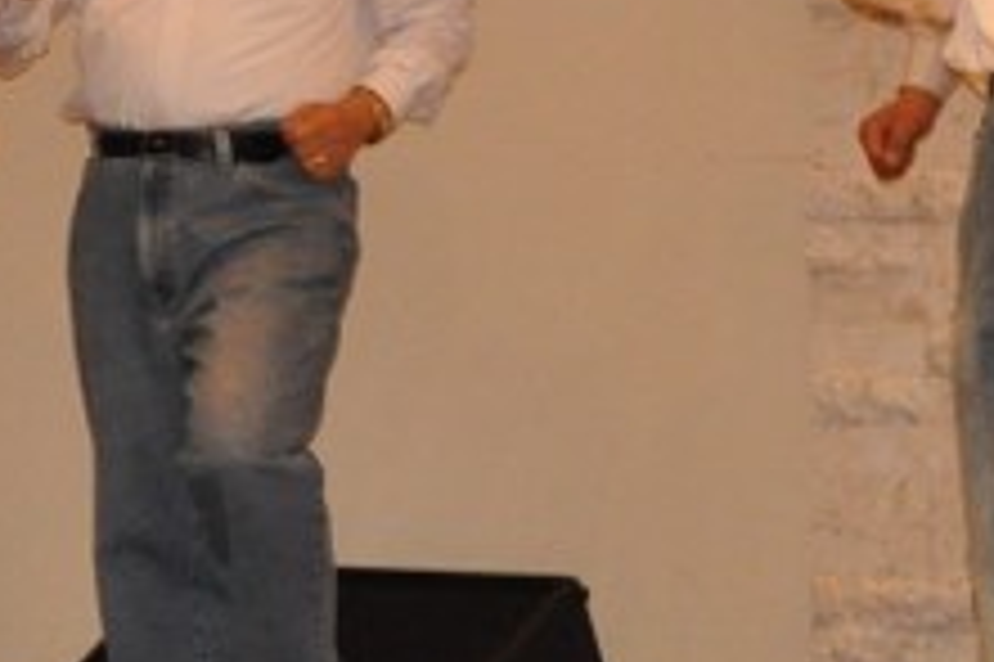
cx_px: -454
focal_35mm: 403
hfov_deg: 5.1
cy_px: -126
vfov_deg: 3.4
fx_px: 11119
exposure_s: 1/60
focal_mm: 58
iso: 1600
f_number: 5
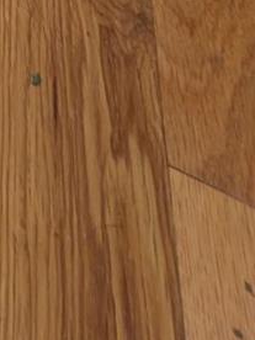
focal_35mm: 67
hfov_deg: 17.9
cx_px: -195
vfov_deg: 14.8
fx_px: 658
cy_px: -495
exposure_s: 1/30
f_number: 1.7
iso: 120
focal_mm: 2.02
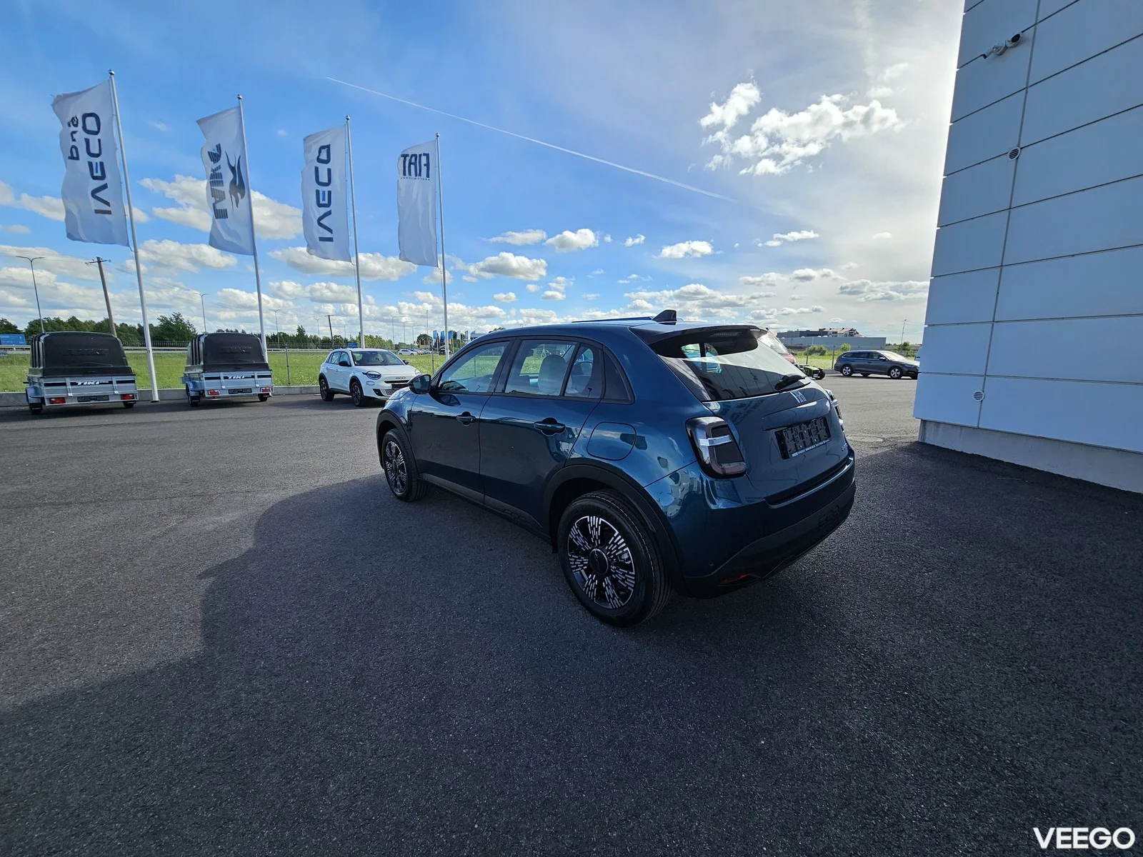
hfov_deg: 106.2
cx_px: 572
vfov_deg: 89.9
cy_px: 428
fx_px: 429
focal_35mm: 13
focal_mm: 2.2
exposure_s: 1/1476
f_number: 2.2
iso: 50
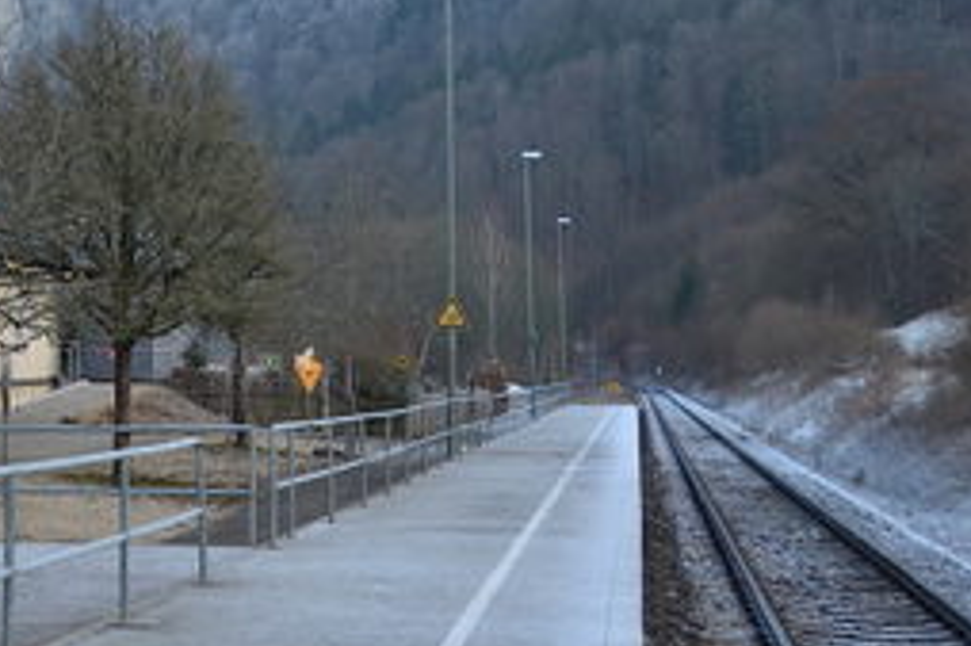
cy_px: 4
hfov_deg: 22.6
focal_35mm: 83
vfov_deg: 16.1
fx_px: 2237
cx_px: -176
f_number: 6.3
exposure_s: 1/160
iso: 200
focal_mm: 22
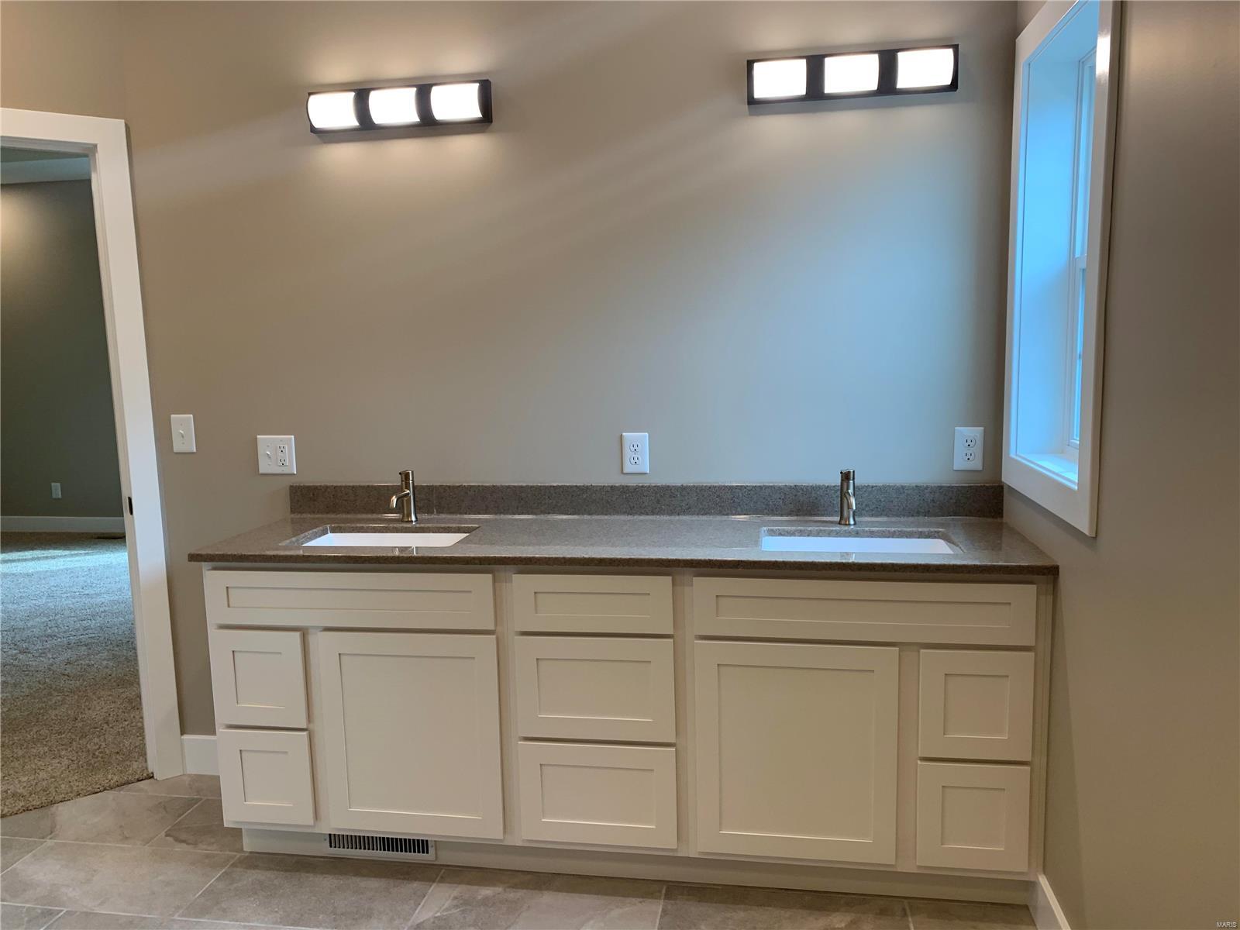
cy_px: 465
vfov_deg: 53.1
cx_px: 620
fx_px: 931
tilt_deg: -7.1
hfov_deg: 67.3
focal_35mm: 26
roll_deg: +1.4
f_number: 1.8
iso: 80
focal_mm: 4.25
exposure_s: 1/120
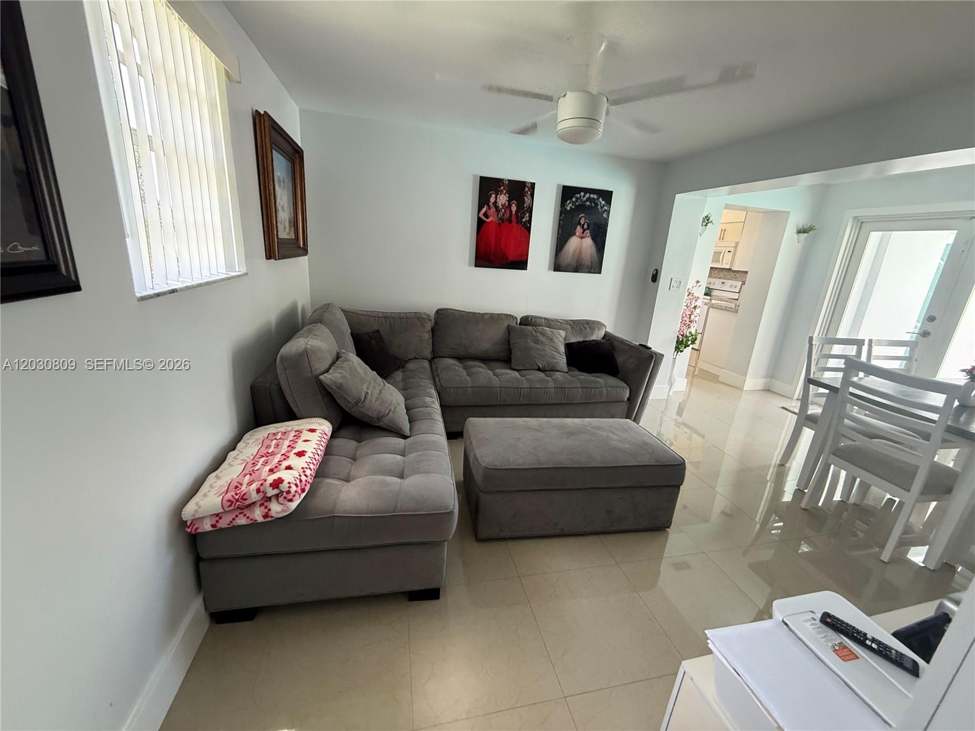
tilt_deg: -16.6
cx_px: 488
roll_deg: -4.2
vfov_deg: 85.7
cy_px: 366
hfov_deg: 102.1
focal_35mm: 14
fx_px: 394
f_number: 2.2
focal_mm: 2.22
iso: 320
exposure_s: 1/81
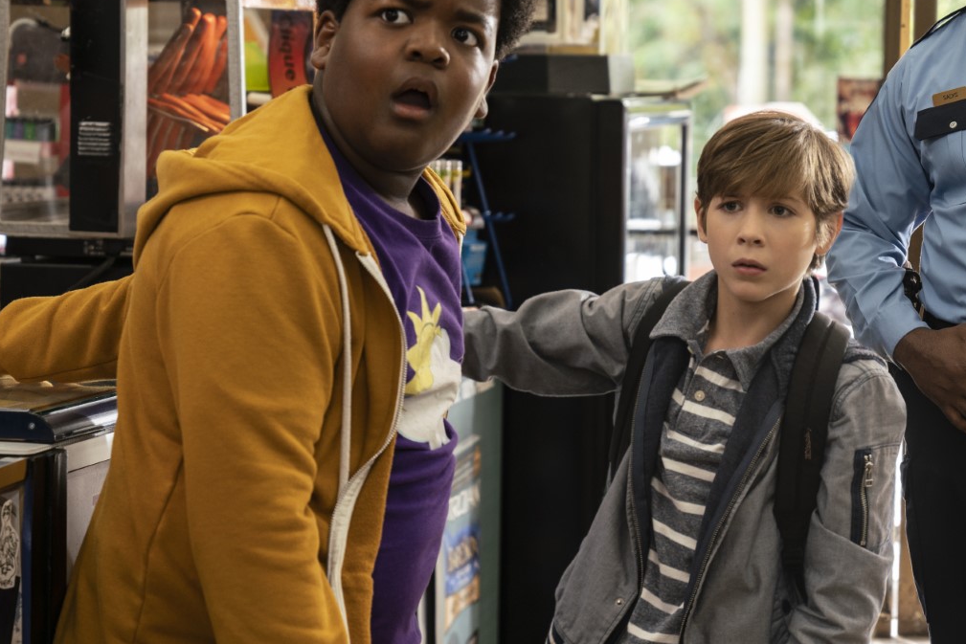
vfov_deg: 12.3
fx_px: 2979
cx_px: 619
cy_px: 312
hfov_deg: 18.4
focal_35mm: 111
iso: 640
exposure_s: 1/125
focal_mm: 70
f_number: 4
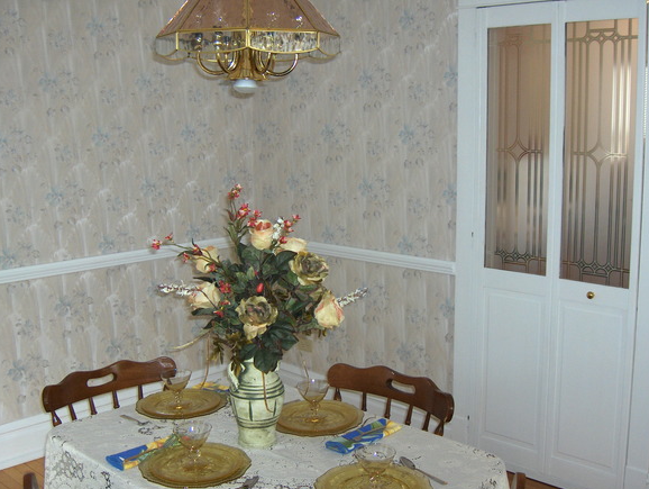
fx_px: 807
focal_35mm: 43
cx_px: 352
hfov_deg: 43.8
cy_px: 243
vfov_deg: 33.7
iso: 100
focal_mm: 8
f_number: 2.8
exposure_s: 1/60
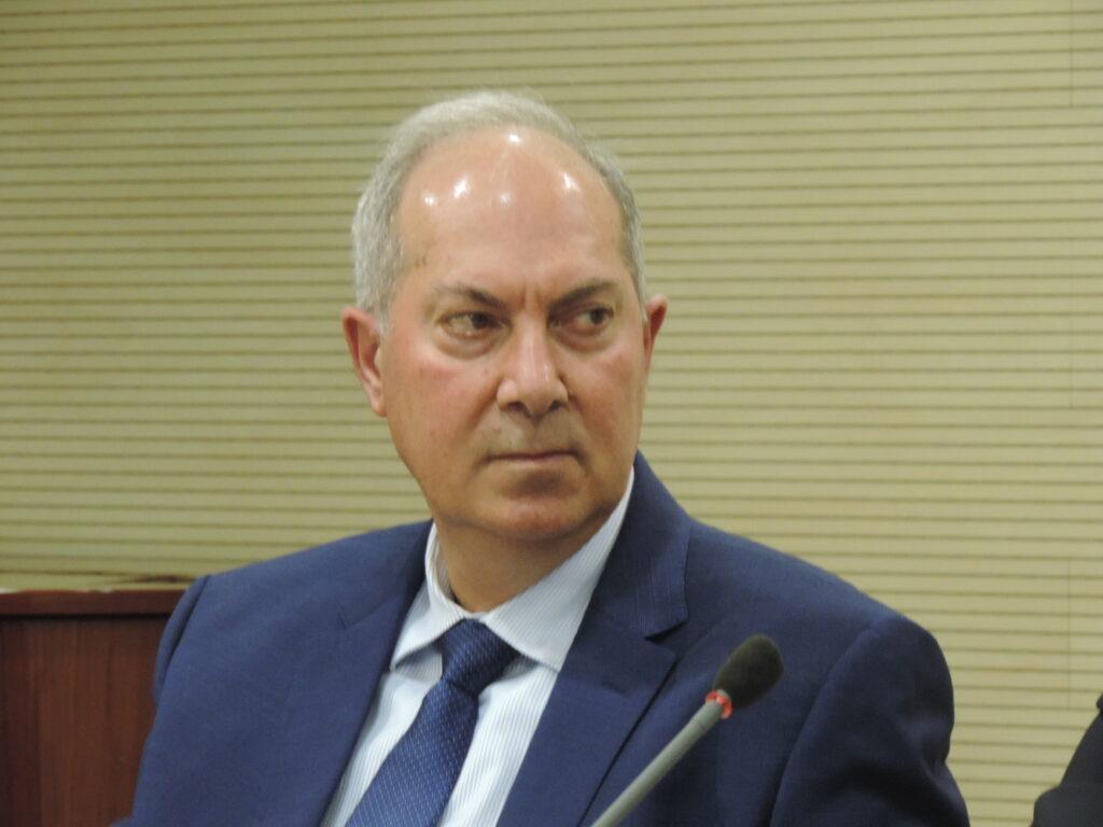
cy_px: 414
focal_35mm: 275
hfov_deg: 7.2
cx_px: 552
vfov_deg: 5.4
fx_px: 8763
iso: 800
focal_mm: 49
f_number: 4.7
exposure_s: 1/20
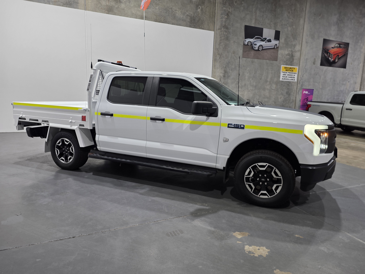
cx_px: 182
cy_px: 137
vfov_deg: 58.9
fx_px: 243
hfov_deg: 73.9
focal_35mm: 23
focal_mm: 6.25
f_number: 1.7
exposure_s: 1/50
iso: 64
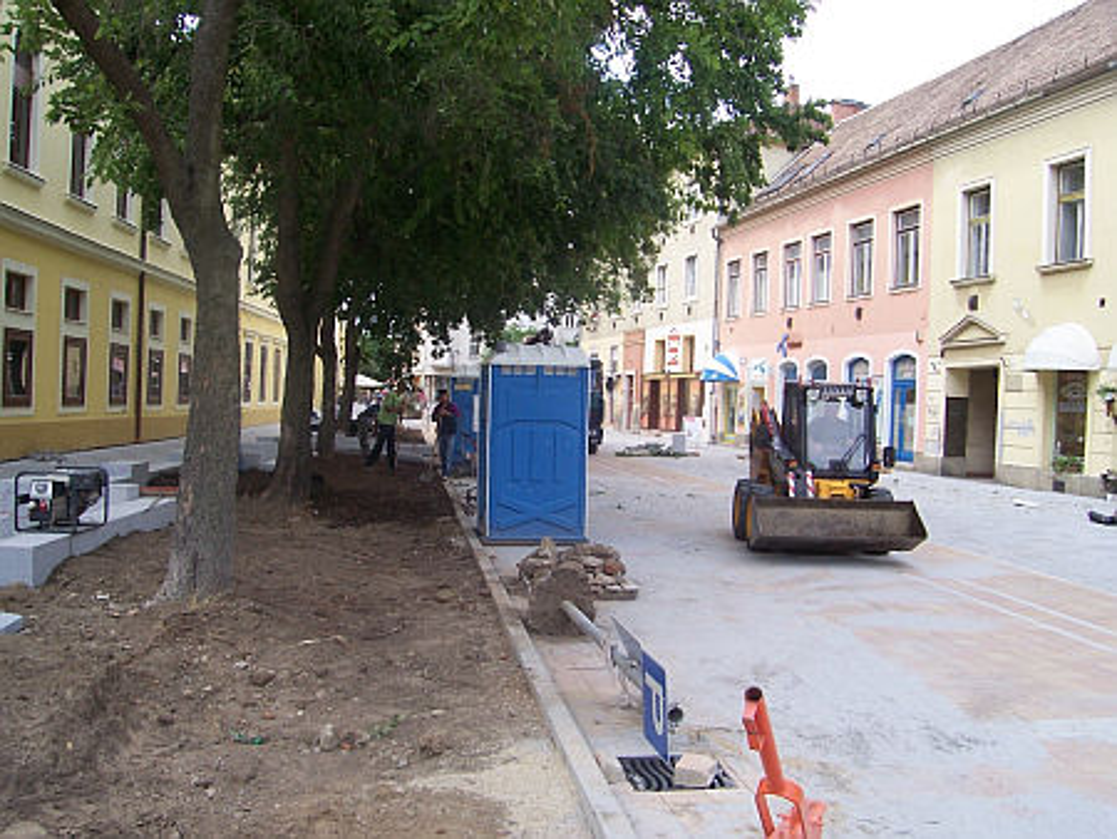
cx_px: 558
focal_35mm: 34
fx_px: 1098
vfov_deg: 41.8
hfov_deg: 53.9
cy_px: 420
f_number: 5.6
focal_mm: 5.6
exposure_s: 1/125
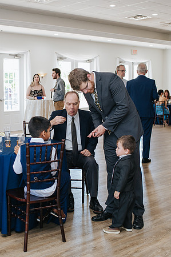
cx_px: 47
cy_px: 128
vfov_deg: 37.8
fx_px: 375
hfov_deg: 25.4
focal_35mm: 53
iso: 800
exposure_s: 1/200
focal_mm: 35
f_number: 3.5
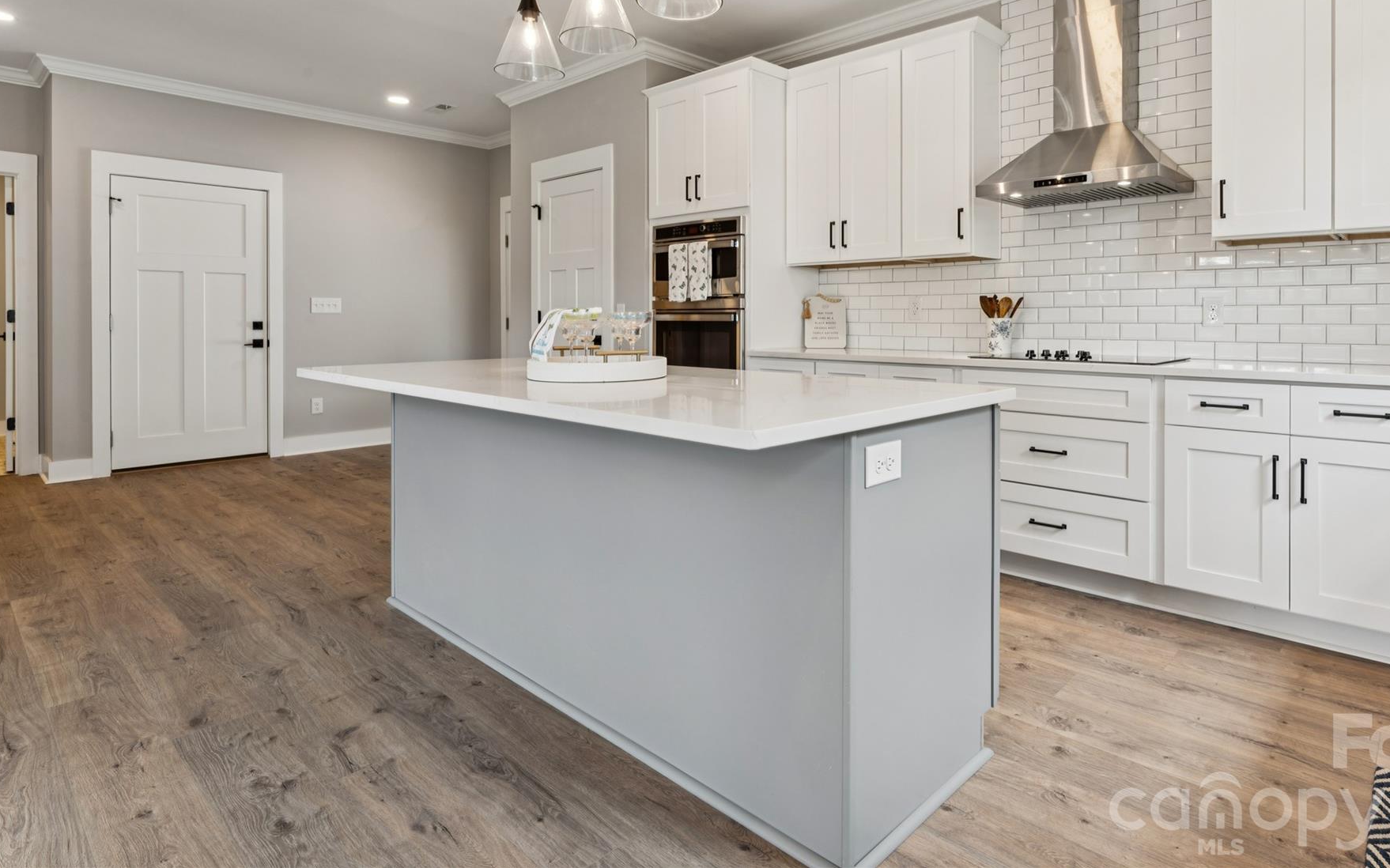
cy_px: 329
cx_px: 776
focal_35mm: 20
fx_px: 756
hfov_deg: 84.9
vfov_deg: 59.0
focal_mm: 16.8
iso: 100
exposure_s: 1/5
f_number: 13
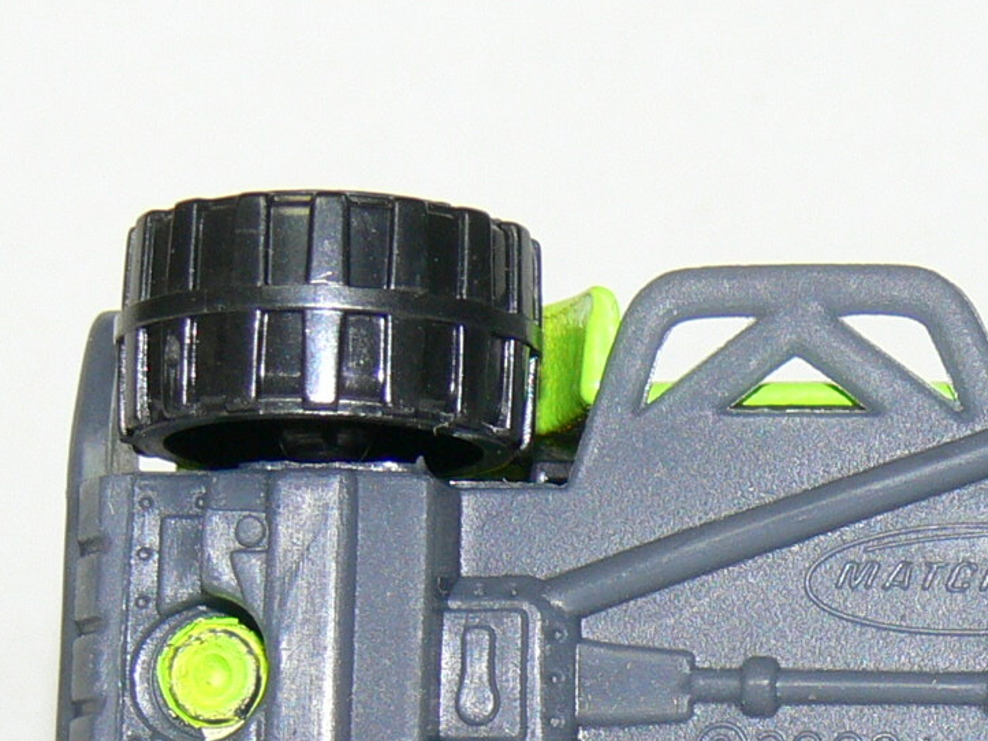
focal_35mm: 259
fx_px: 7391
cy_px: 720
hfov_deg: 7.6
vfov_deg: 5.7
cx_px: 895
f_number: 4
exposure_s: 1/30
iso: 100
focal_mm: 15.6
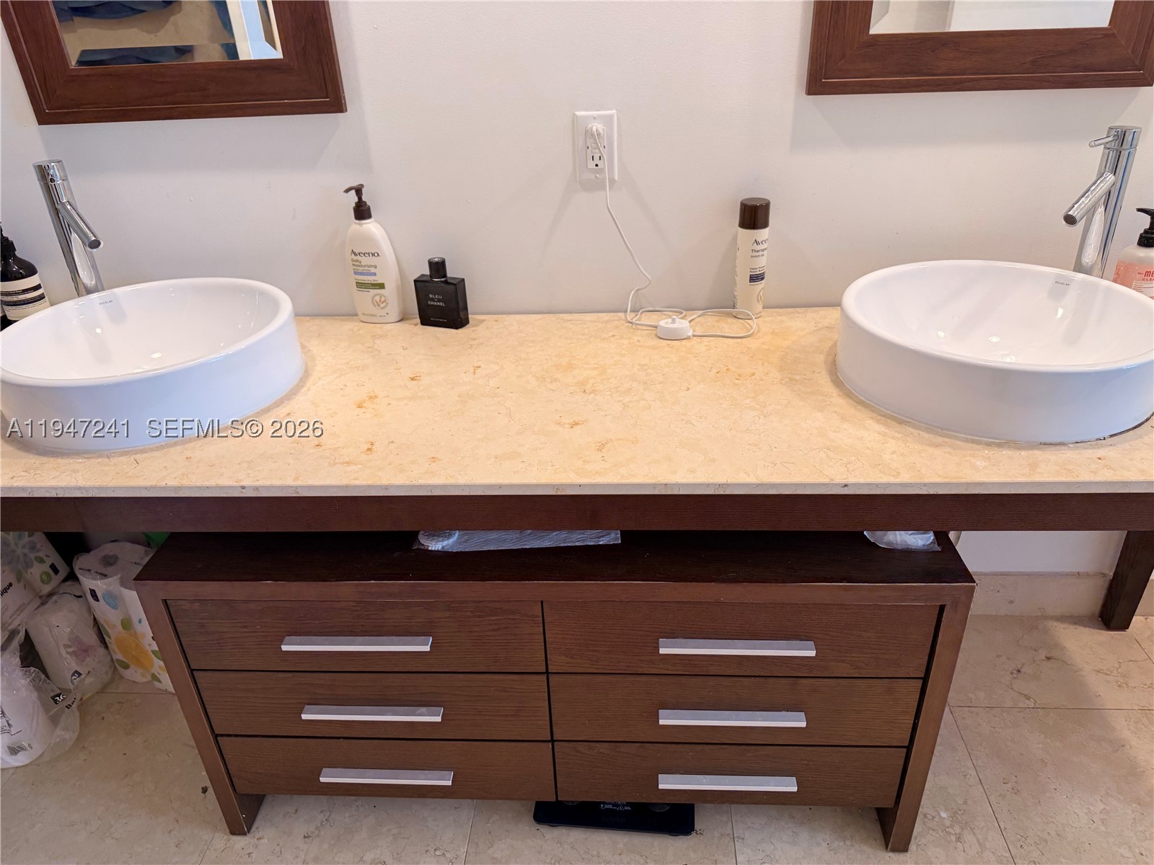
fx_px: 800
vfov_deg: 56.8
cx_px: 577
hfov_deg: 71.6
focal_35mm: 24
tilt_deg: -29.0
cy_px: 432
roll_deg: +2.7
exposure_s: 1/120
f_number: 1.78
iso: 125
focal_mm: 6.76
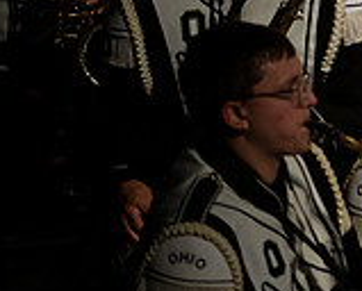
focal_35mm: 1024
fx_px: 10998
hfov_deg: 1.9
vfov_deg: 1.5
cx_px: 624
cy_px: -39
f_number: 2.8
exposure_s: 1/500
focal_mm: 300
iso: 3200
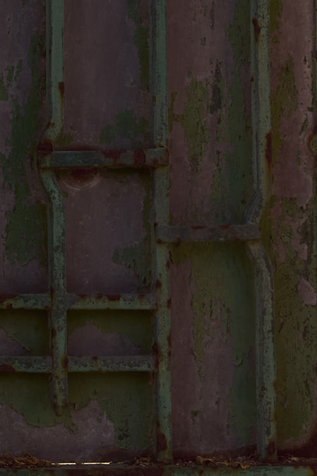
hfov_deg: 7.8
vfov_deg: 12.4
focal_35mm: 164
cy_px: 21
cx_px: -414
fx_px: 2167
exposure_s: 1/400
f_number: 8
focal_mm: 32
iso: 160
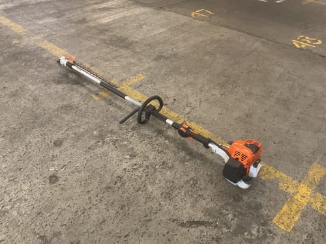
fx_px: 273
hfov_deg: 61.7
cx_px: 163
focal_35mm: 29
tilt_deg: -38.8
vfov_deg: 48.2
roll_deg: -1.3
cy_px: 122
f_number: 1.8
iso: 320
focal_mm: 3
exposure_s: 1/33
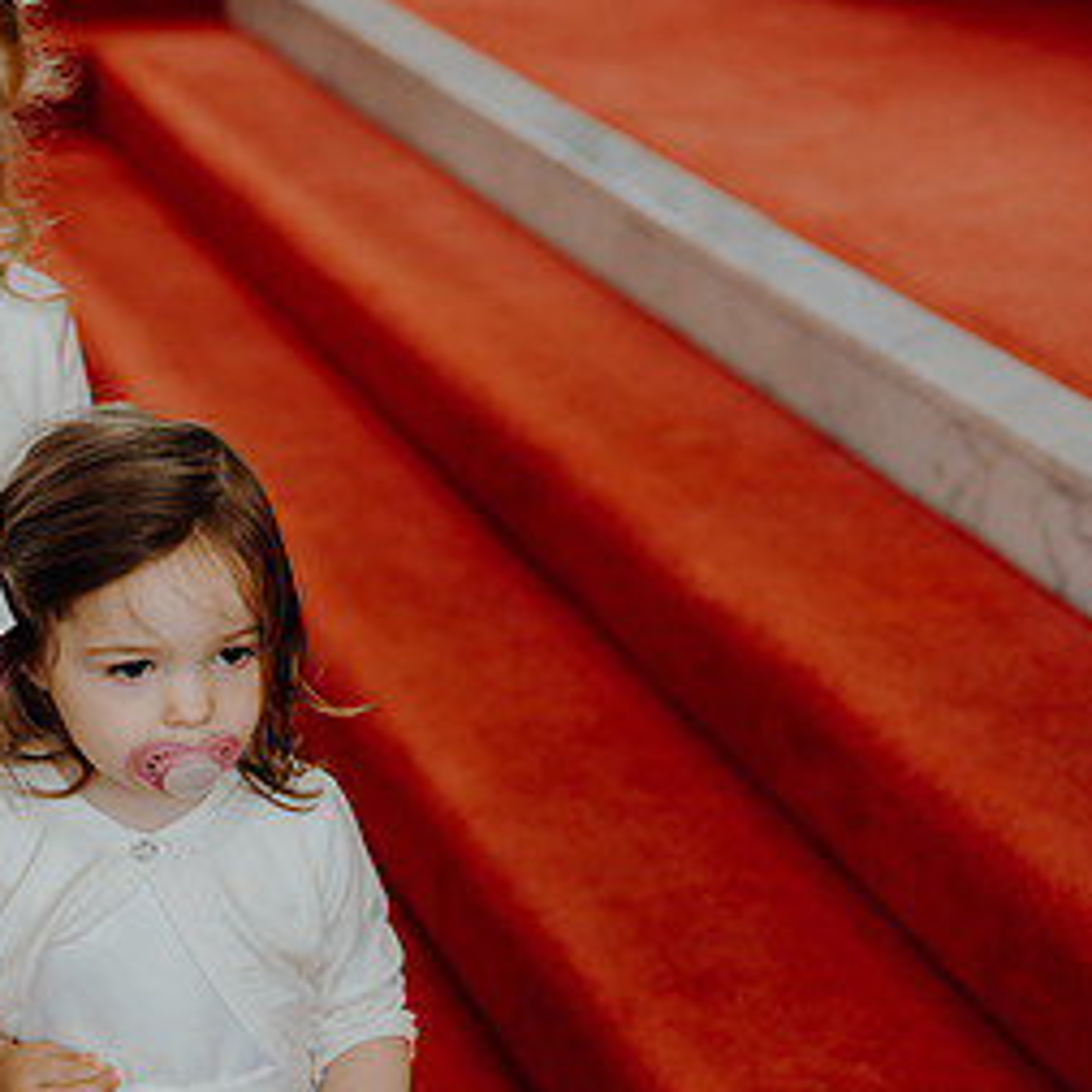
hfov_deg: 20.7
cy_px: 555
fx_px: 2927
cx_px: 95
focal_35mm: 82
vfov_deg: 21.1
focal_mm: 42
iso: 250
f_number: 2.8
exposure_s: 1/200
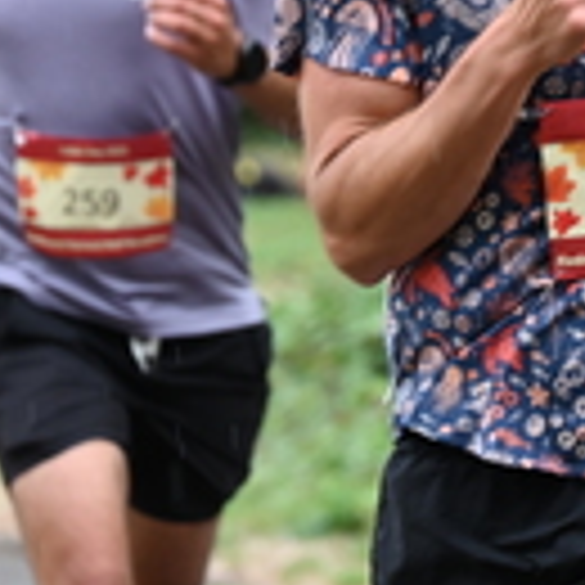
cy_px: 97
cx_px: 446
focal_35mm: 720
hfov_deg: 2.4
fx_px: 13766
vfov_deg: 2.4
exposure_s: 1/250
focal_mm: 200
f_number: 6.3
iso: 1000
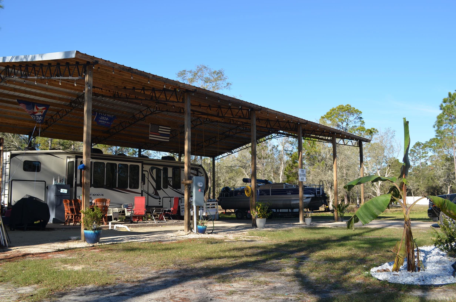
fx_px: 417
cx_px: 228
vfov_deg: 39.8
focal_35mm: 33
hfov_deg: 57.3
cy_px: 151
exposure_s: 1/200
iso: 100
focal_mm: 22
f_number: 7.1
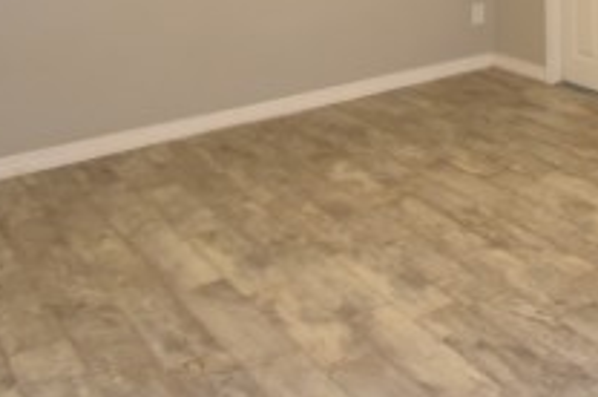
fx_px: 862
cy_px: -104
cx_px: 693
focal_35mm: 52
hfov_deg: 32.5
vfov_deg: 23.3
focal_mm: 10
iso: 800
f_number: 3.5
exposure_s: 1/20
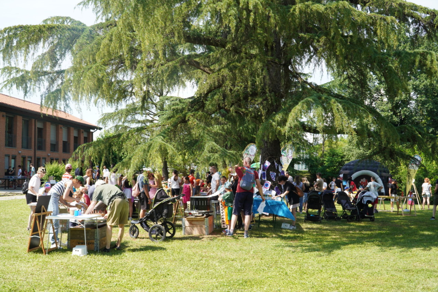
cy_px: 146
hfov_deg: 55.1
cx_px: 219
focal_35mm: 34
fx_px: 420
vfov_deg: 38.4
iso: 160
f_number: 9
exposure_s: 1/100
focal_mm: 23
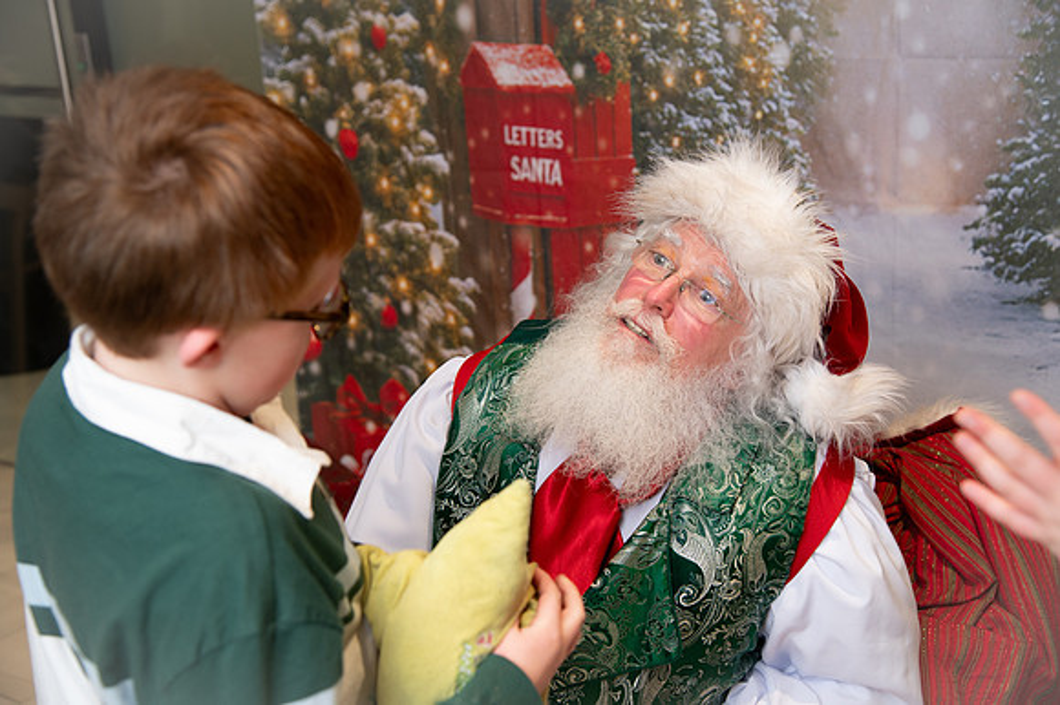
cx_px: 530
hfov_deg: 38.2
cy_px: 352
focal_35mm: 52
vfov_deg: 26.0
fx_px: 1530
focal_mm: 52
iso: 1250
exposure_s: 1/200
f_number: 4.5
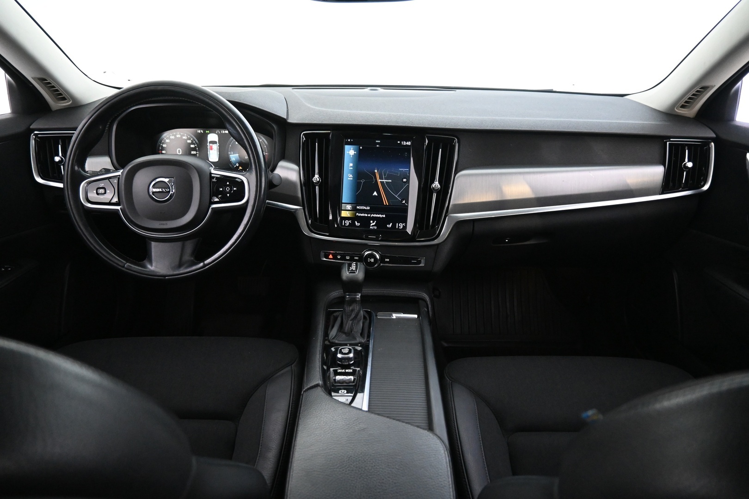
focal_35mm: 24
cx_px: 374
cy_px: 250
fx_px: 499
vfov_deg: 53.1
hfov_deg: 73.7
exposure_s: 1/25
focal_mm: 16
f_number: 3.5
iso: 4500
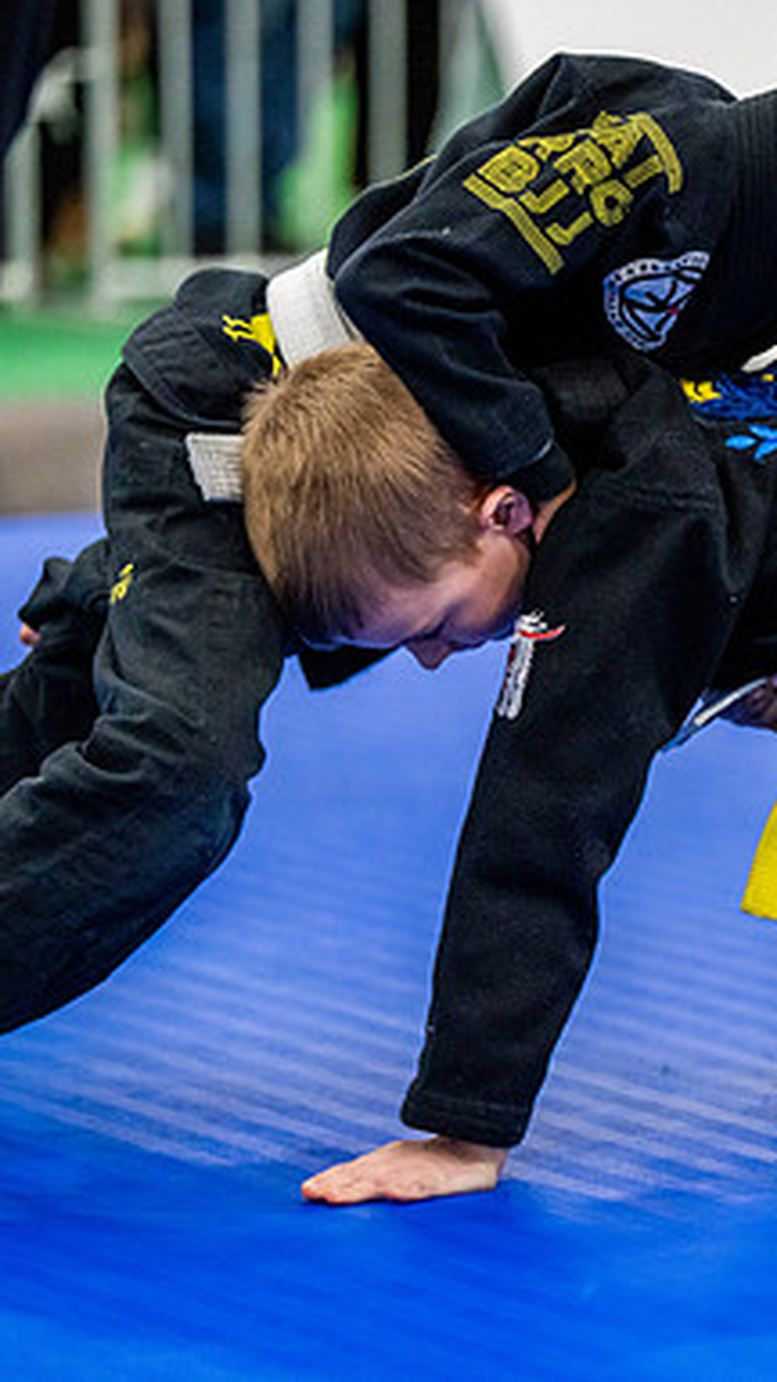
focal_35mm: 209
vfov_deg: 10.3
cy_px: 689
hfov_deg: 5.8
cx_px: 1040
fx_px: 7655
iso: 5000
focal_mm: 132
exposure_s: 1/500
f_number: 2.8
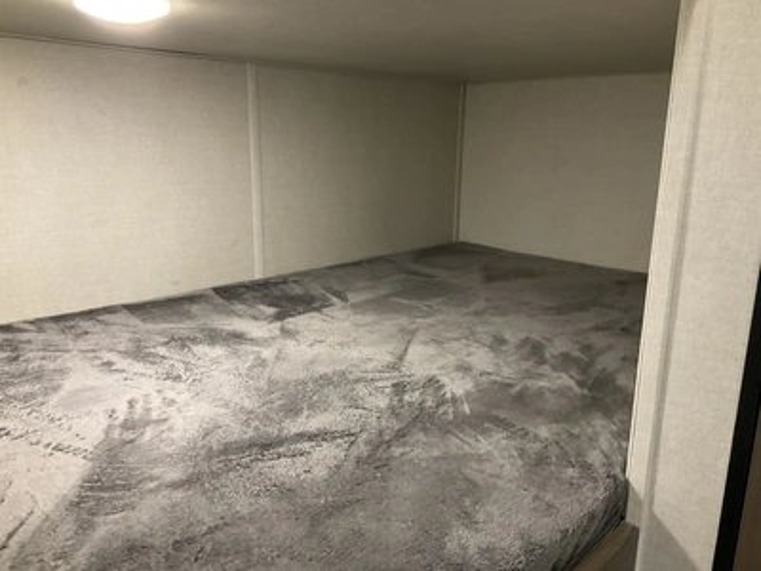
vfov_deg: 48.2
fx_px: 638
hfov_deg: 61.7
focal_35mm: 29
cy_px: 286
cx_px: 380
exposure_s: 1/60
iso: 250
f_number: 1.8
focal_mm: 3
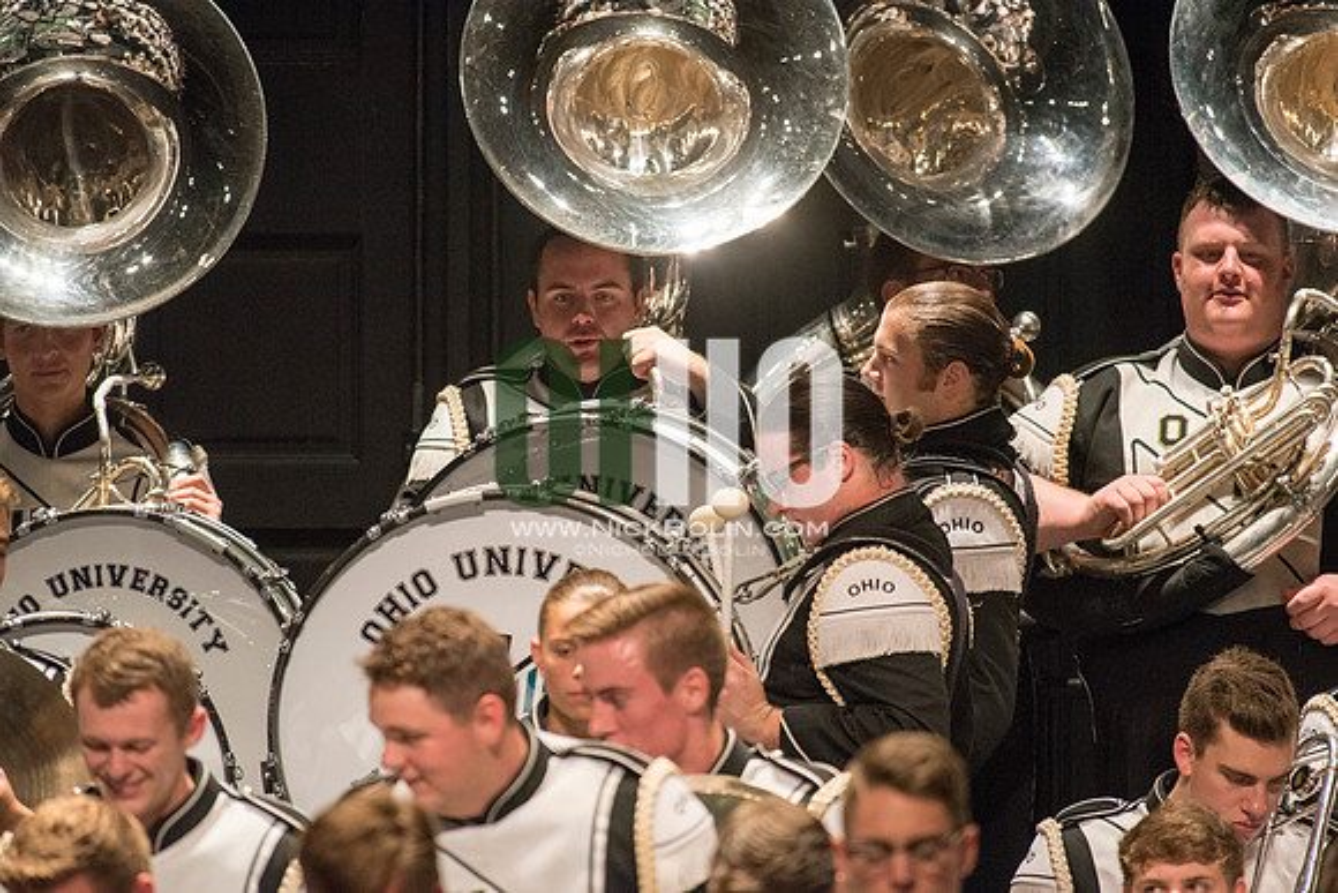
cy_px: 446
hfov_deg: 3.4
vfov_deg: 2.3
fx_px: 22304
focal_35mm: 600
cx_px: 669
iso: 4000
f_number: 5.6
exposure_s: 1/320
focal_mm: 600
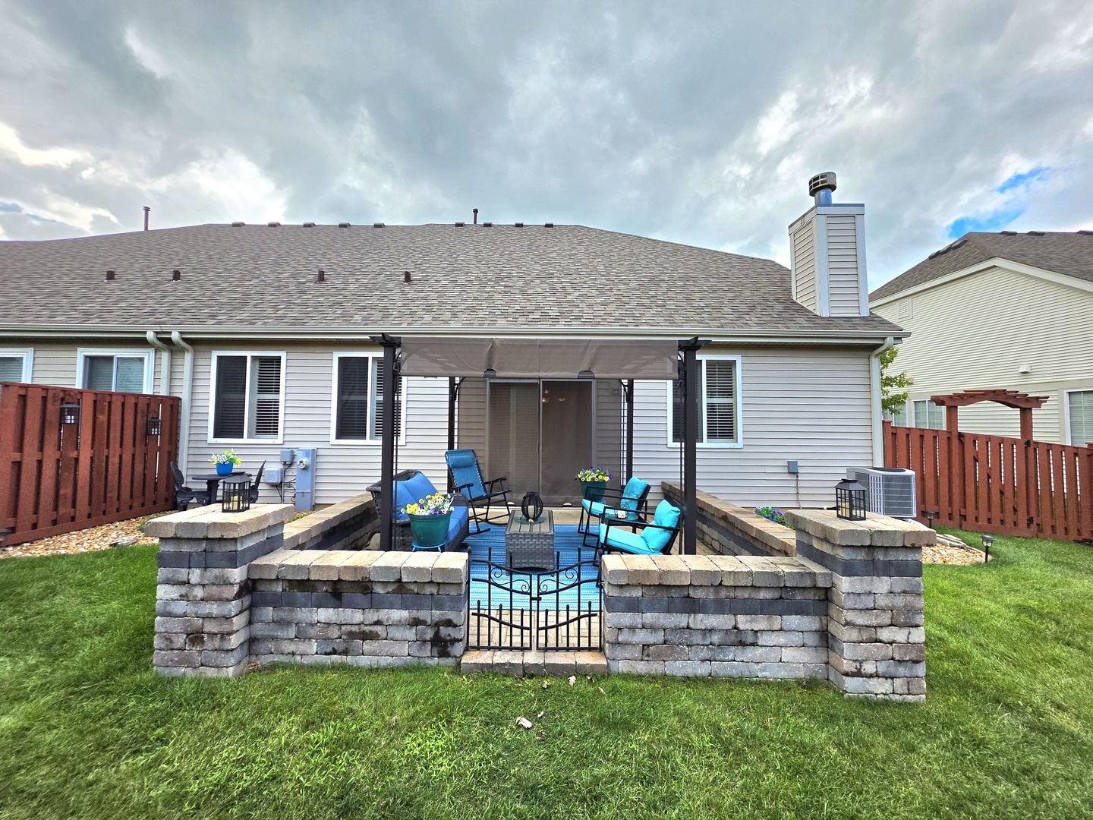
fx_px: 410
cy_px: 410
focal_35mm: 13
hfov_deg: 106.2
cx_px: 546
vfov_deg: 89.9
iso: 50
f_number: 1.9
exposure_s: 1/2000
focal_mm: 2.2
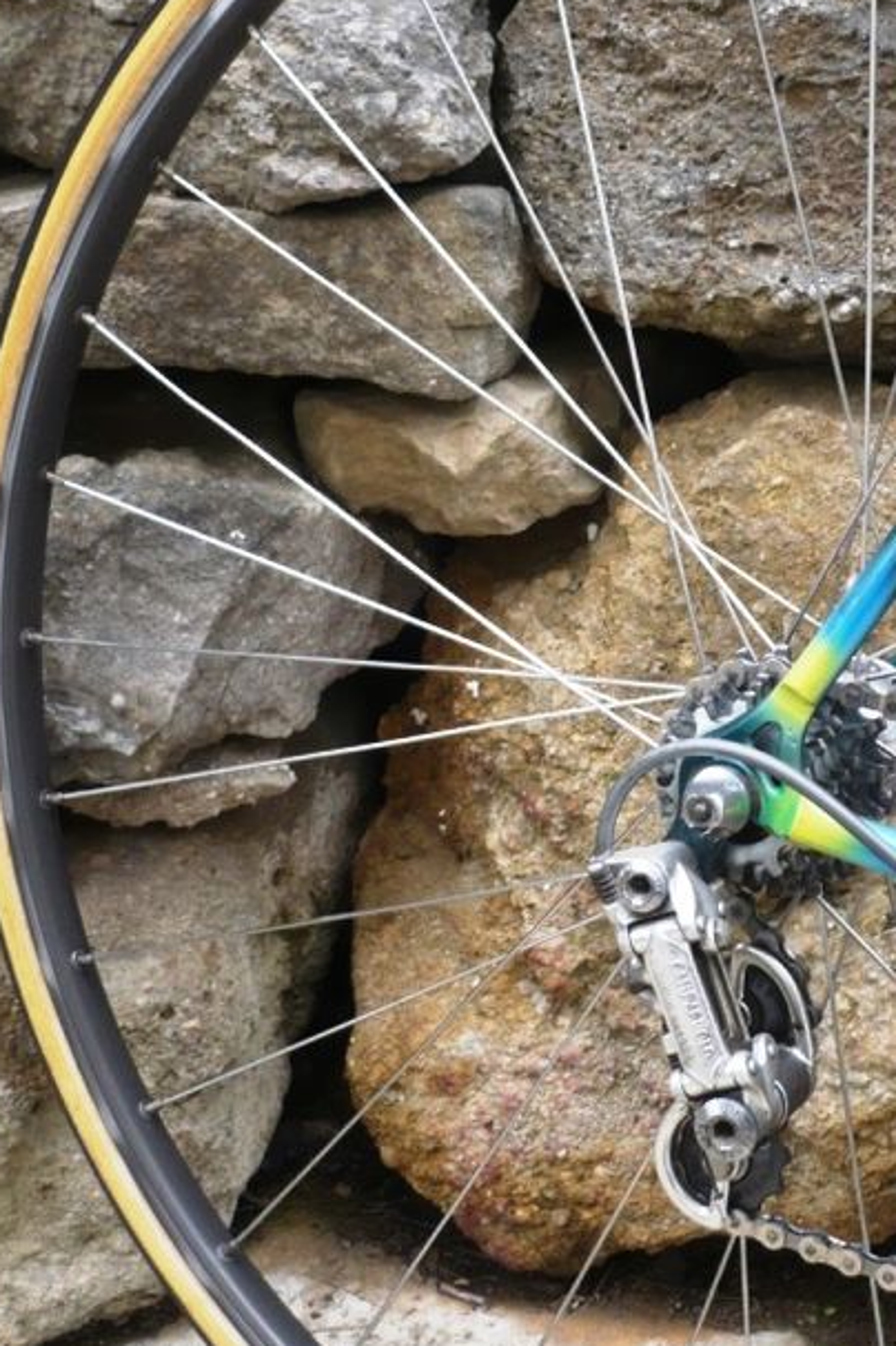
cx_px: 801
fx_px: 2242
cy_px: 647
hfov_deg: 22.1
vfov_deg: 33.4
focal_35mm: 60
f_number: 2.8
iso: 100
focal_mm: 5.8
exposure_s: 1/100
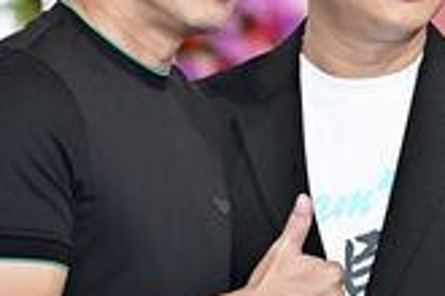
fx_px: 6576
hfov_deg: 3.9
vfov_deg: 2.6
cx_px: 291
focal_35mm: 532
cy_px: 71
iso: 1600
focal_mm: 220
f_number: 5.6
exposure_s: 1/200
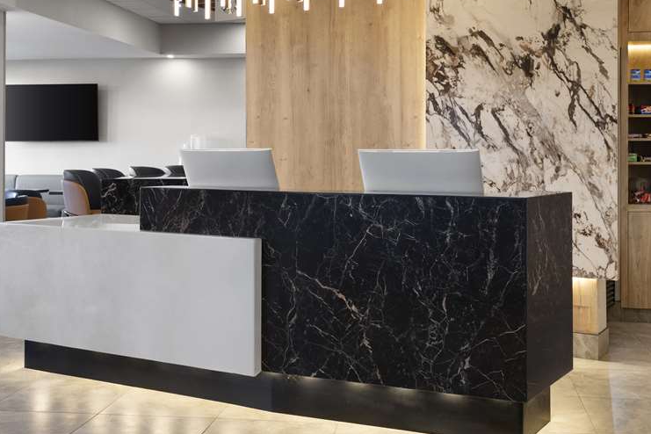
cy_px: 141
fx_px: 832
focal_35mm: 46
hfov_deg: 42.7
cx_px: 345
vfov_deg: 29.0
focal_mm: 40.3
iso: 160
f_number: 11
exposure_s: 1
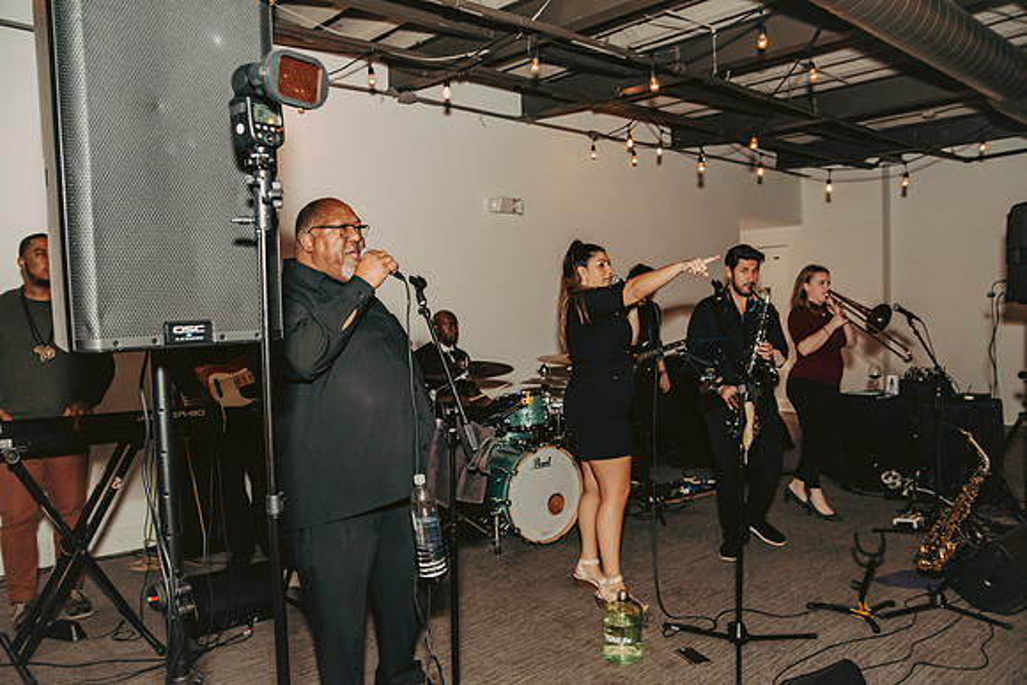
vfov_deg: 46.4
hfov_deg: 65.5
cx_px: 514
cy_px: 342
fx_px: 799
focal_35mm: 28
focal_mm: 28
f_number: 4.5
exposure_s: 1/125
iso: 1250
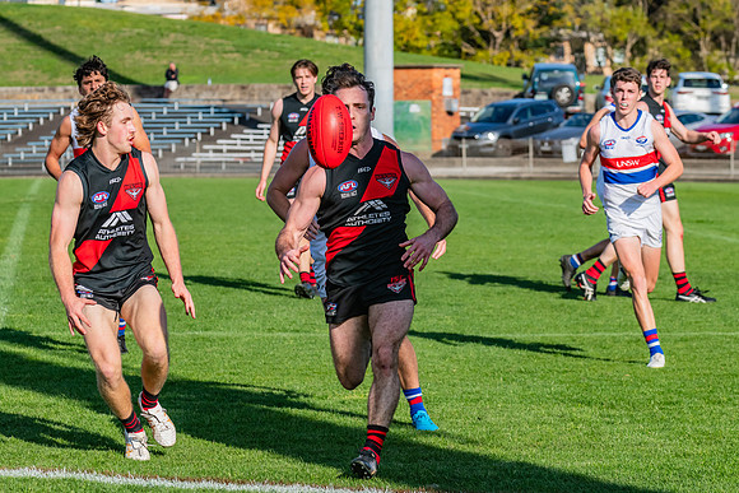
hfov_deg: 12.1
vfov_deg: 8.1
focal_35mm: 170
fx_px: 3490
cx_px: 370
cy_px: 246
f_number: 10
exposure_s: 1/1600
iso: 800
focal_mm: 170
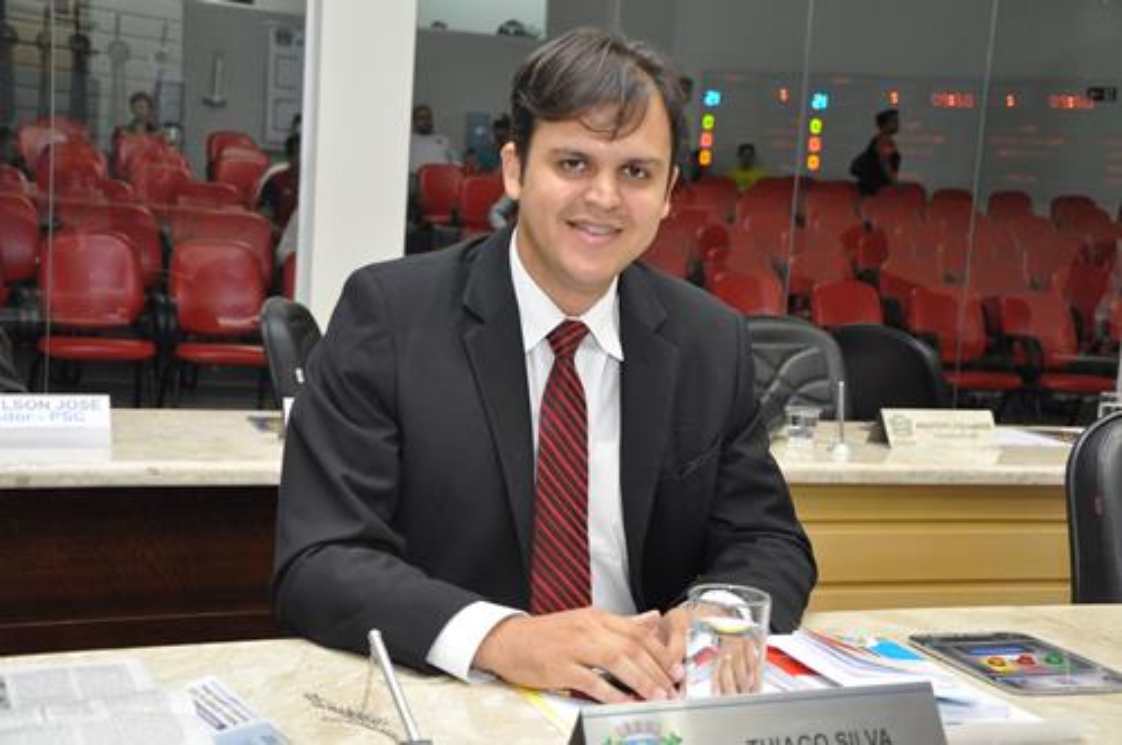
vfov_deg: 28.0
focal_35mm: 48
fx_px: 1494
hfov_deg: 41.2
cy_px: 372
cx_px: 561
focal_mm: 32
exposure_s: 1/50
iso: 1250
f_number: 5
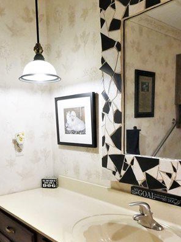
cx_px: 78
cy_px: 164
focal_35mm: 34
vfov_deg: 52.8
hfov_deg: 41.7
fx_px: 237
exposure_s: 1/50
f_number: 6.3
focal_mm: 7
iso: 1600
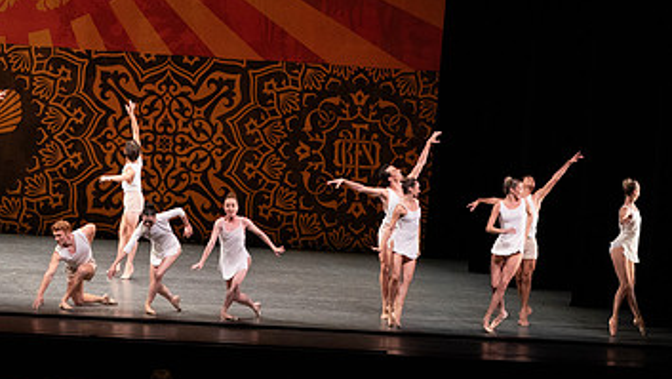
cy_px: 58
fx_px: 3066
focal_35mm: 172
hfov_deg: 12.5
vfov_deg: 7.1
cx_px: 215
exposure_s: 1/400
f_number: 8
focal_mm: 100
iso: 6400
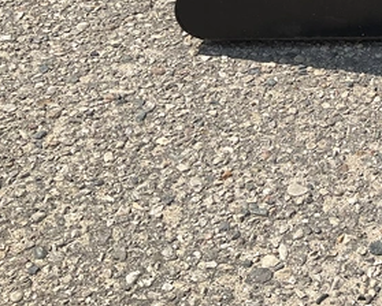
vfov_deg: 19.0
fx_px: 860
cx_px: 466
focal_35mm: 76
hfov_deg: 22.9
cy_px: -72
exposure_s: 1/2058
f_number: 1.8
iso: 25
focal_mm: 3
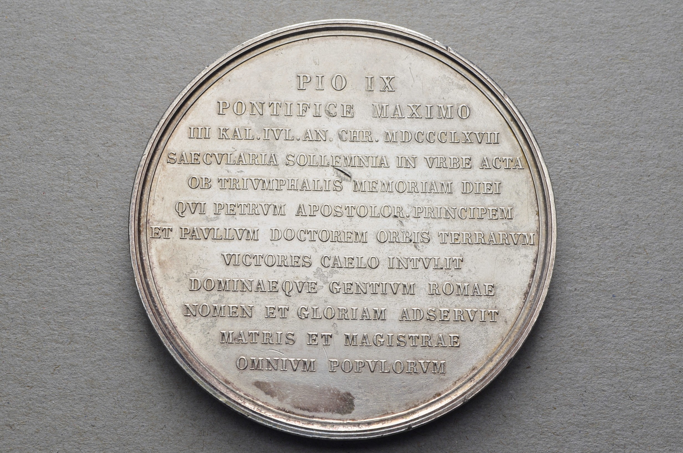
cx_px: 342
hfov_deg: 33.5
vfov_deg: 22.5
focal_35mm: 60
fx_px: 1136
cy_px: 226
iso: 400
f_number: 14
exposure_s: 1/250
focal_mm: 40
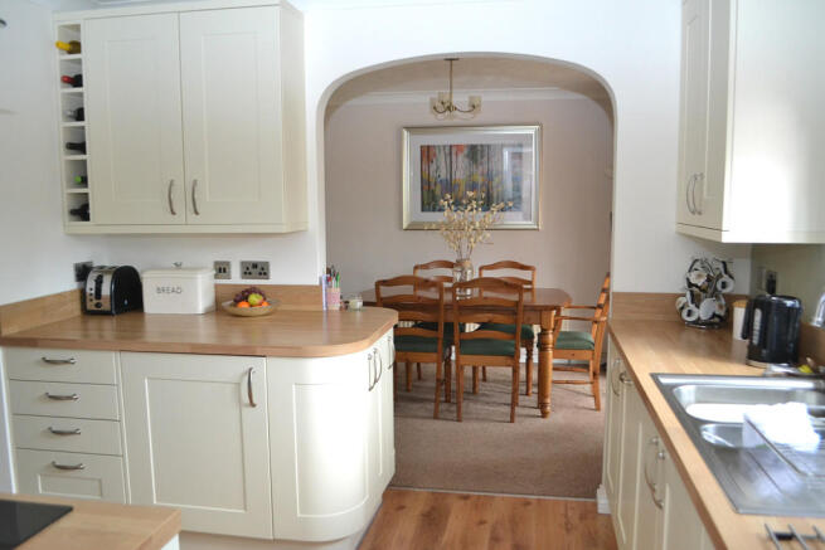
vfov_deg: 43.6
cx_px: 412
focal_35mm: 30
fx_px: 688
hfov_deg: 61.9
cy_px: 275
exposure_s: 1/60
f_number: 3.8
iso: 1100
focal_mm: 20
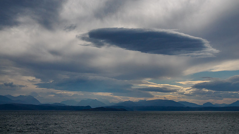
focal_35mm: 55
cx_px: 120
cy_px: 67
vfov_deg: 22.0
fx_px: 346
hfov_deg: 38.1
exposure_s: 1/6400
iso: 400
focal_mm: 25
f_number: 5.6
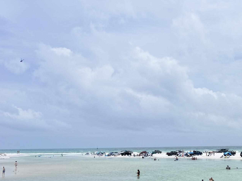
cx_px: 249
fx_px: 398
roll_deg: +1.0
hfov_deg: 31.0
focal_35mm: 57
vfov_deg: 25.6
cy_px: 114
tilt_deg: +3.9
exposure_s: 1/14286
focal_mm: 6.76
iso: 64
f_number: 1.78
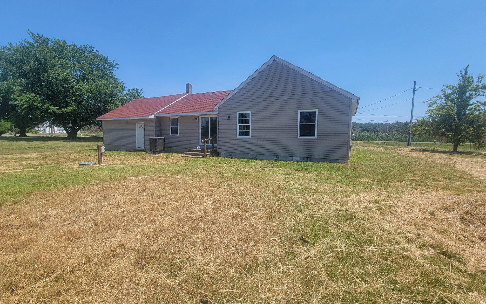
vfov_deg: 78.6
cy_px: 145
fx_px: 185
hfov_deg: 105.3
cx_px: 243
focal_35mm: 14
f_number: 2.2
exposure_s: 1/1453
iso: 50
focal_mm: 2.2
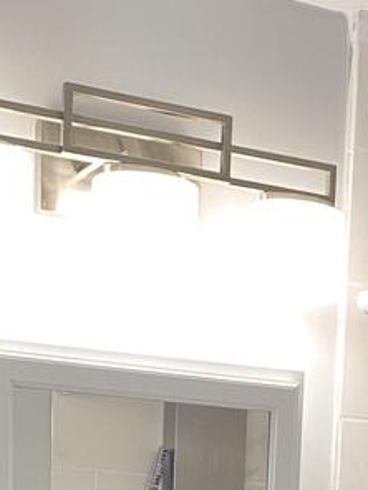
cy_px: 773
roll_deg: -0.5
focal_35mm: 95
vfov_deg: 18.0
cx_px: 151
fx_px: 1347
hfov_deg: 15.6
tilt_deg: -7.1
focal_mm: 4.25
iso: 100
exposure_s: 1/60
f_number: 1.8
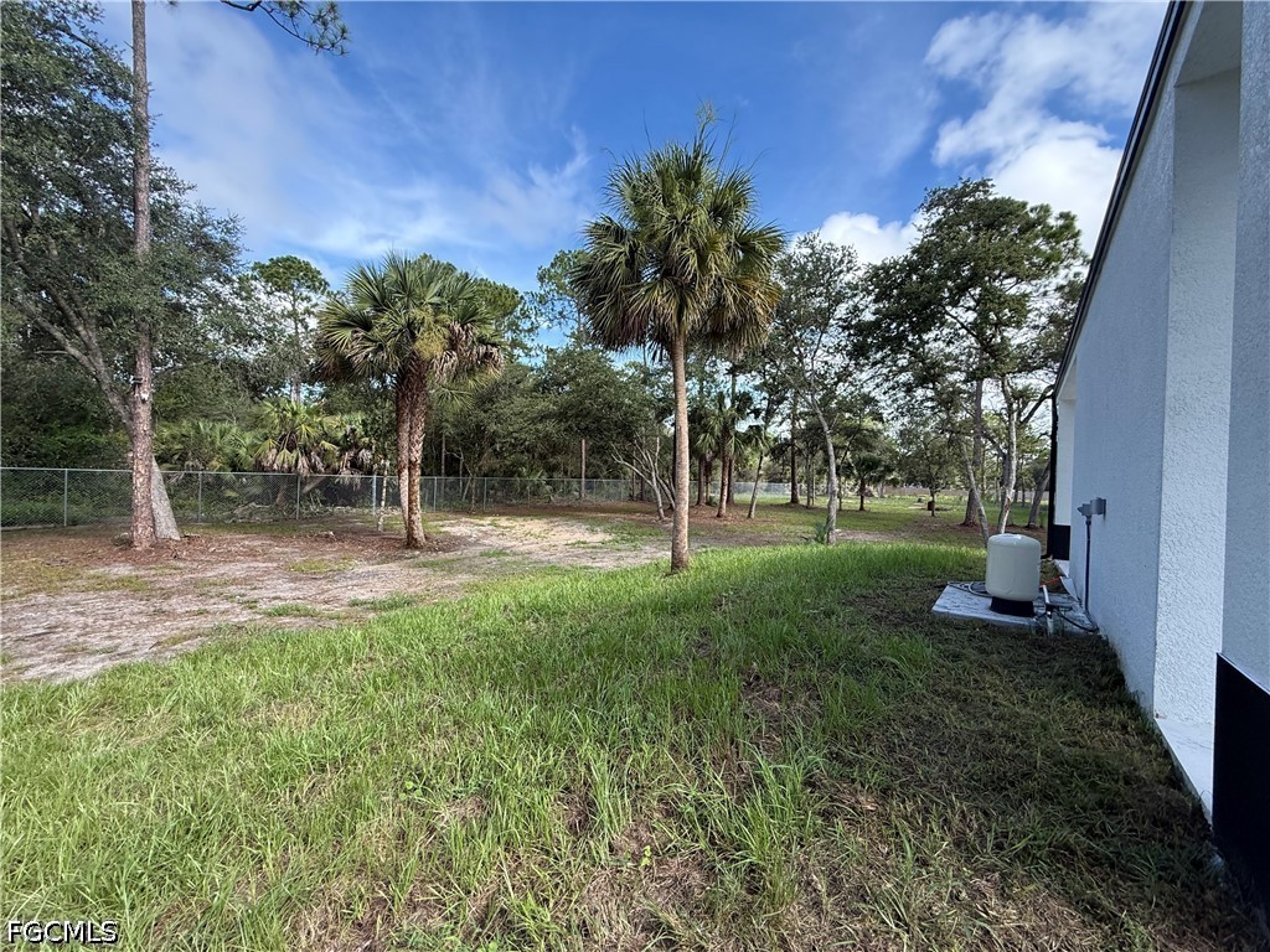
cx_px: 635
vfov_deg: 85.7
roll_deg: -3.0
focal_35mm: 14
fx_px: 514
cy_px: 476
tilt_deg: +1.0
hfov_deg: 102.1
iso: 64
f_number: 2.2
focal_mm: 2.22
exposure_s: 1/475
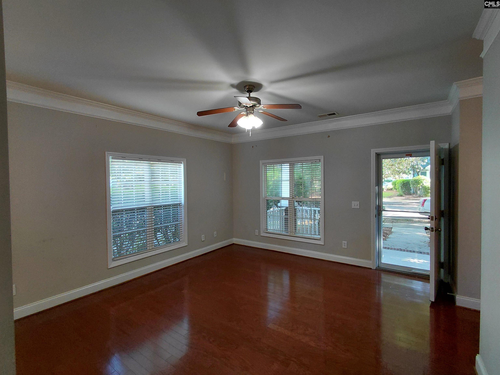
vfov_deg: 78.1
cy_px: 188
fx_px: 231
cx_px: 250
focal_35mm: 16
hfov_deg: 94.5
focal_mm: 1.64
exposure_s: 1/60
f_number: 2.2
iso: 100
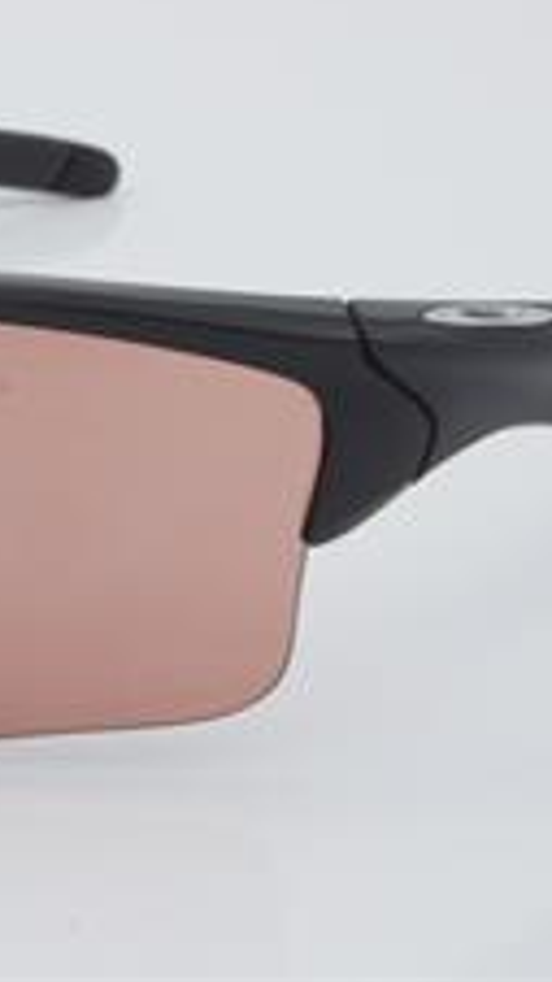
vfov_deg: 15.4
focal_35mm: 139
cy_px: 408
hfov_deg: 8.7
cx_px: 0
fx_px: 3620
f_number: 32
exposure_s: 1/3
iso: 100
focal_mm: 50
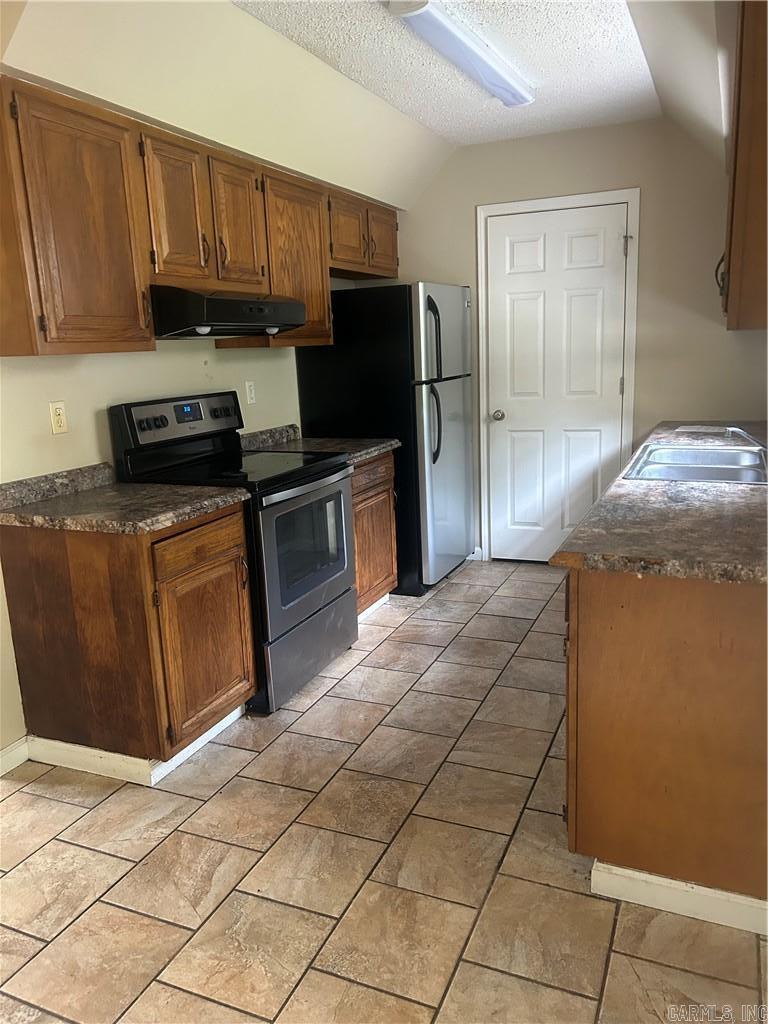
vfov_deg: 67.3
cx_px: 384
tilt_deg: -13.6
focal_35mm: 26
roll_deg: +2.6
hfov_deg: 53.1
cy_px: 512
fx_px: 769
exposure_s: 1/60
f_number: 1.5
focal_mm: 5.7
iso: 400
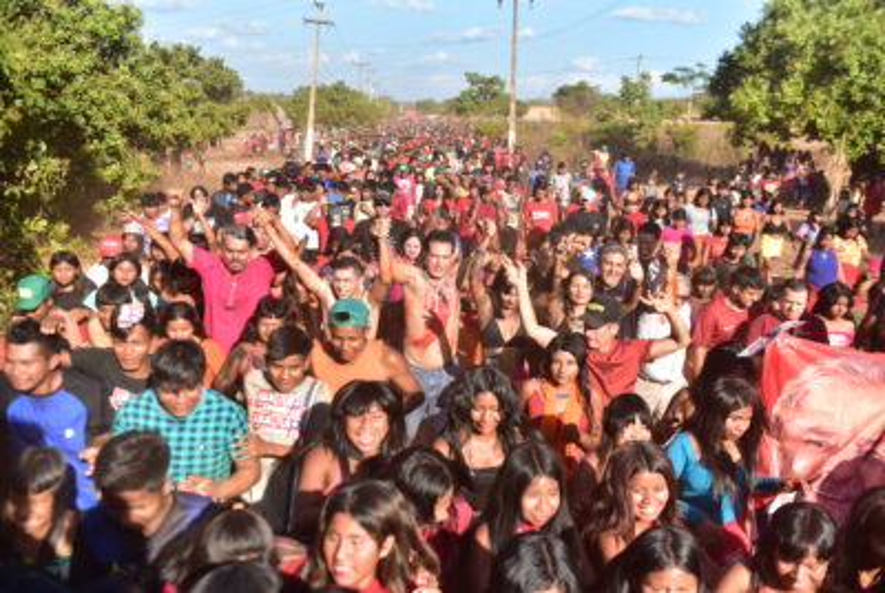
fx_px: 936
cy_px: 296
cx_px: 442
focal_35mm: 38
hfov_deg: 50.6
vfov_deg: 35.2
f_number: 2.8
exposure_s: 1/4000
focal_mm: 38
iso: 450
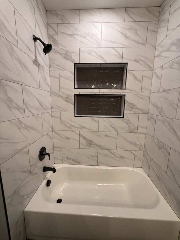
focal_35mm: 14
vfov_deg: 102.1
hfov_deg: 85.7
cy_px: 120
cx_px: 90
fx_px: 97
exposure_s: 1/120
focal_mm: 2.22
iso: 250
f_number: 2.2
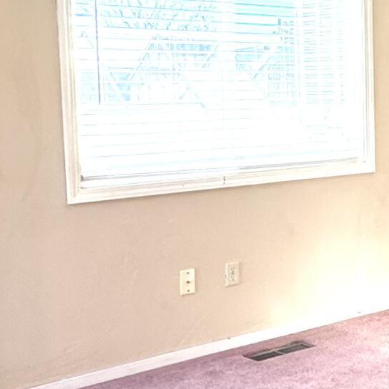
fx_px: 865
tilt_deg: -5.5
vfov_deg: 25.3
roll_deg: -0.3
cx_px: 517
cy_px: 158
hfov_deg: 22.5
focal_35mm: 68
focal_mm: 2.22
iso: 50
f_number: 2.2
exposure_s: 1/120
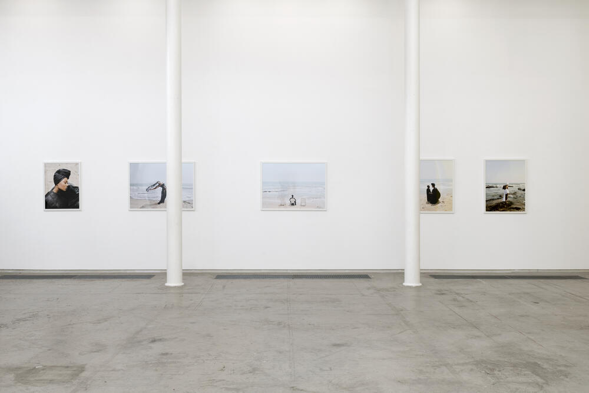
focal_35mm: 35
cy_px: 196
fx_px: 573
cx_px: 294
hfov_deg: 54.4
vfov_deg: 37.9
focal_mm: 35
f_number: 8
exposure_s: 1/13
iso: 100
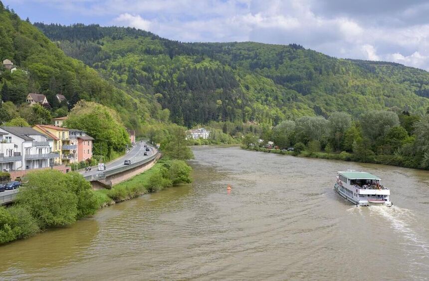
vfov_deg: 34.7
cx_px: 218
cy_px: 138
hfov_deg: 50.9
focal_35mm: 38
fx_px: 450
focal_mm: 37
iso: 100
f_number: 10
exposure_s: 1/160
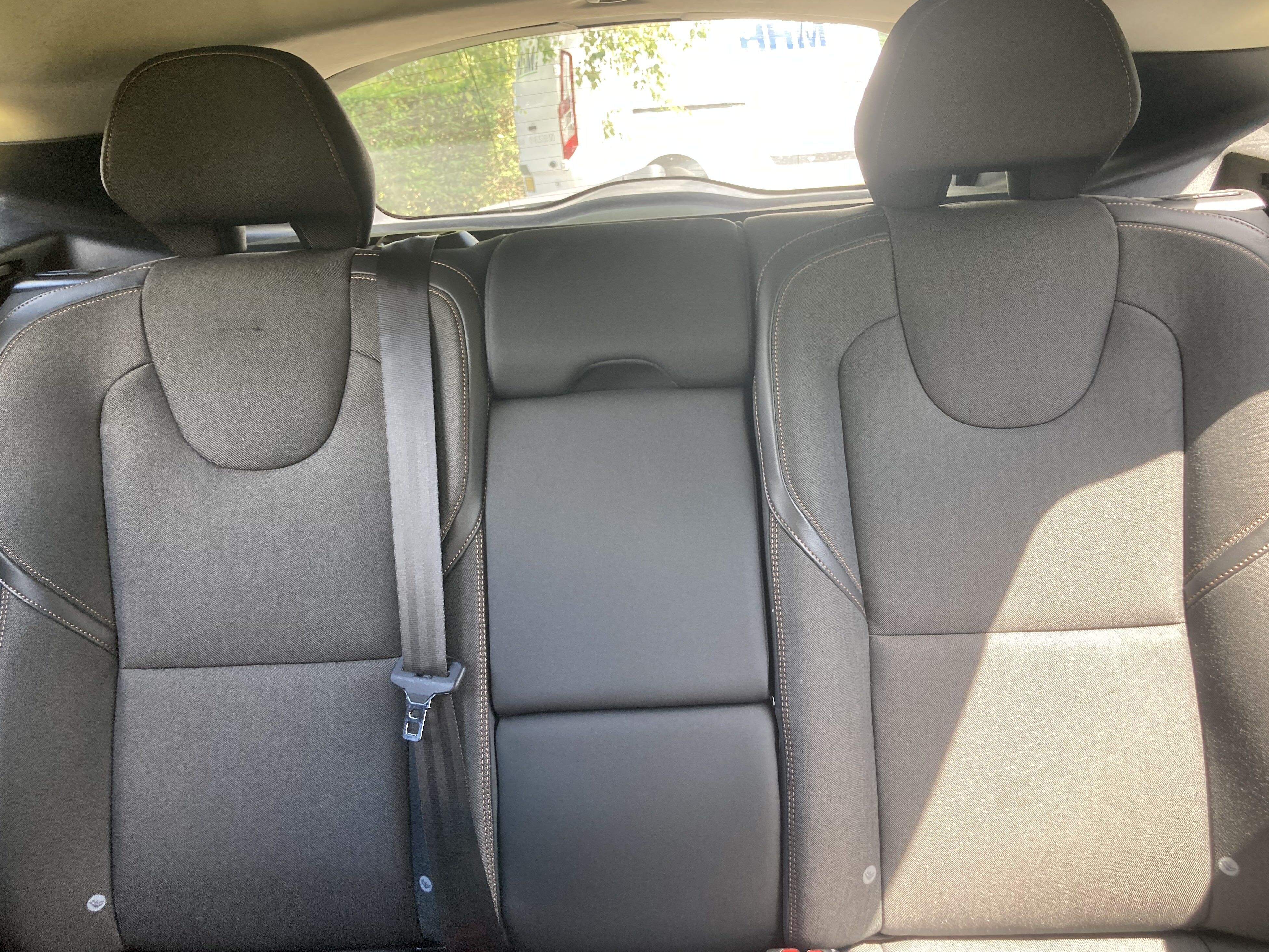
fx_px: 1063
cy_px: 469
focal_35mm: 29
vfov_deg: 48.2
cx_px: 646
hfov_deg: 61.7
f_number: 1.8
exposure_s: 1/121
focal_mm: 3.99
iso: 80
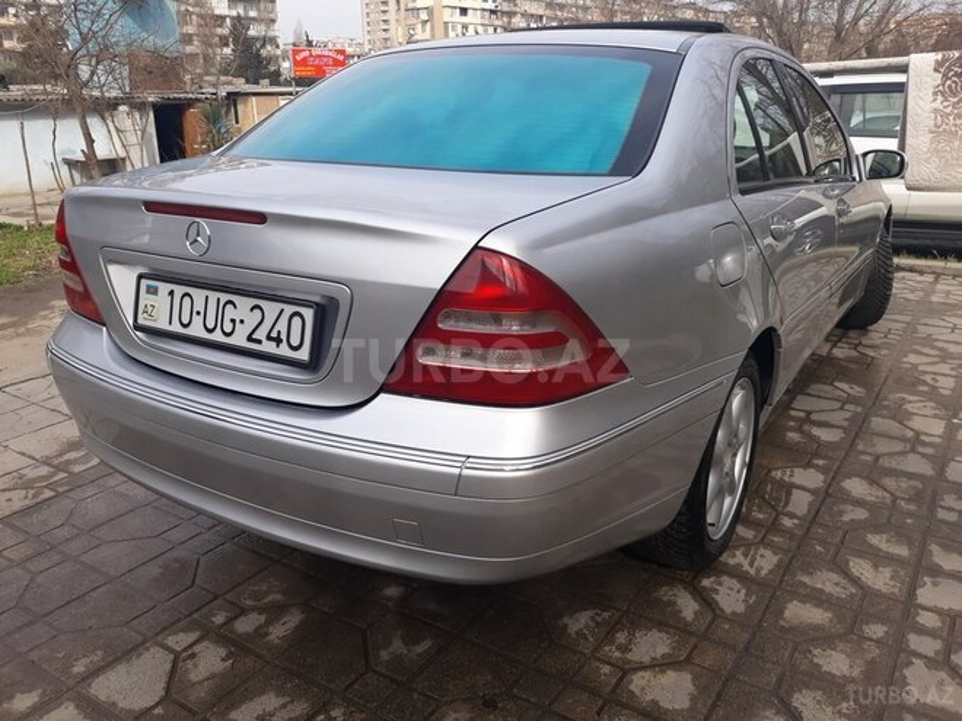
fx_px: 750
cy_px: 360
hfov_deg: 65.3
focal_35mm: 27
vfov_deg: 51.4
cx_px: 481
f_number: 1.7
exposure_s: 1/1058
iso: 40
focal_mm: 3.71
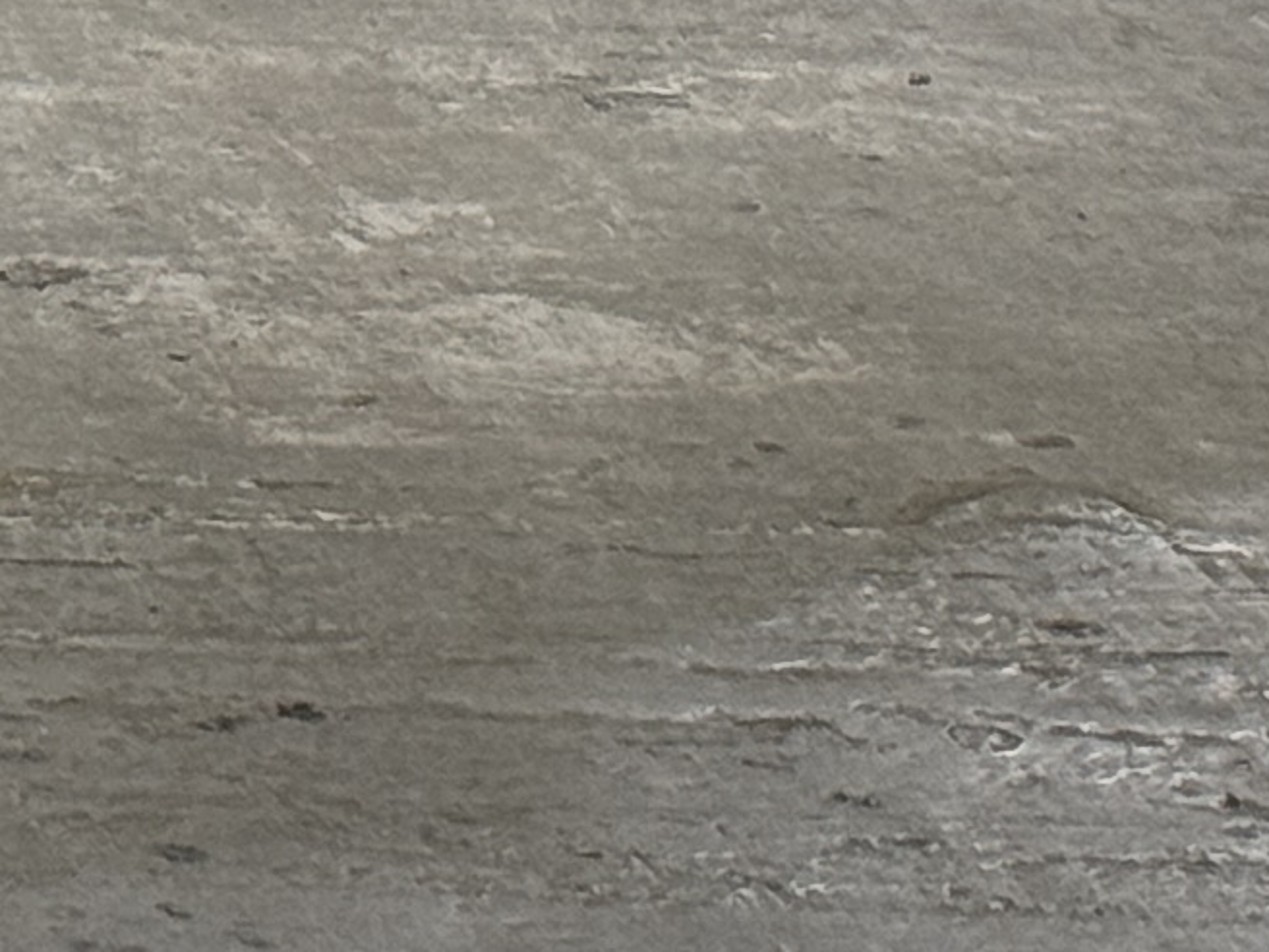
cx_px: -1520
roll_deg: +0.1
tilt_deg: +0.3
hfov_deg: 6.5
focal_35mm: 295
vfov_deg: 4.8
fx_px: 10815
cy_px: -1927
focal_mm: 6.76
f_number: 1.78
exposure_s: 1/60
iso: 80
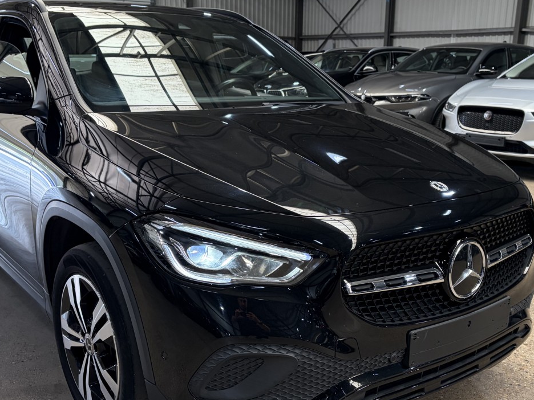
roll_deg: +1.7
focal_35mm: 40
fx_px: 617
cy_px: 227
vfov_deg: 35.9
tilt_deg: -16.5
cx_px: 265
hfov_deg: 46.8
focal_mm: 5.96
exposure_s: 1/97
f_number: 1.6
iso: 125
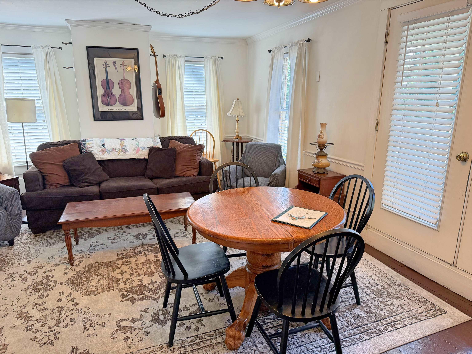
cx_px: 236
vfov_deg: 56.8
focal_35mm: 24
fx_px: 327
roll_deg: +0.0
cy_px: 177
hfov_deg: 71.6
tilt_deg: -13.0
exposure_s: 1/180
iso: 160
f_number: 1.78
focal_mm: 6.76
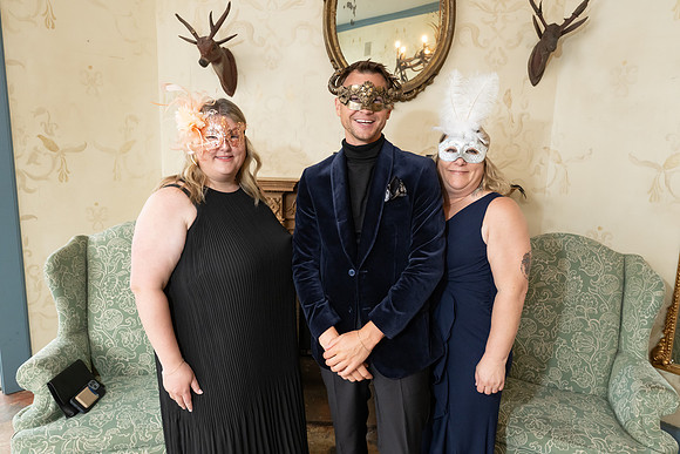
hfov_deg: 73.7
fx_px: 453
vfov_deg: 53.2
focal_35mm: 24
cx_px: 340
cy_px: 227
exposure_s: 1/80
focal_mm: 24
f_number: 5
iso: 3200
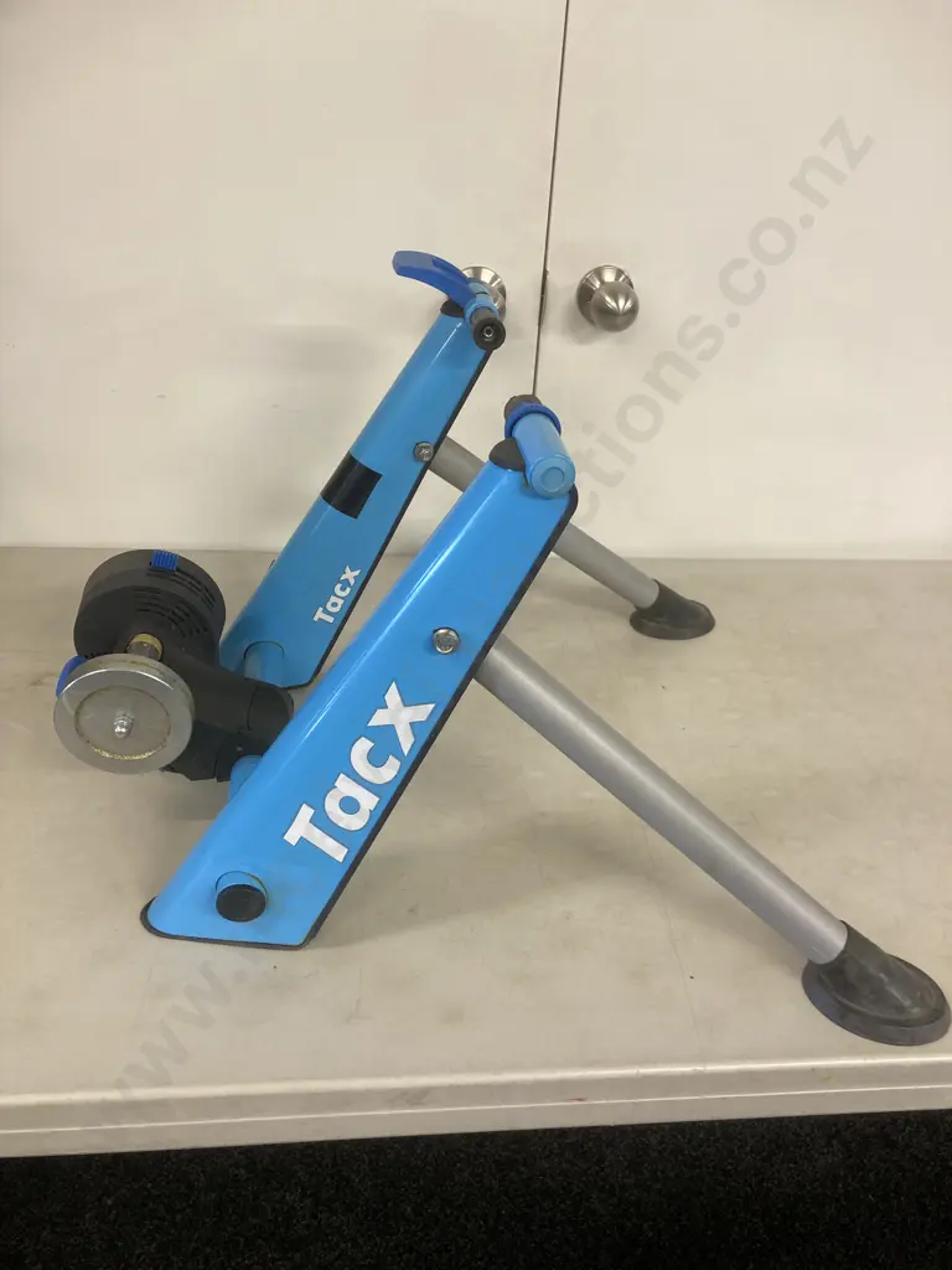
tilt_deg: -31.0
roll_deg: -4.3
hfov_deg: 49.7
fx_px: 1027
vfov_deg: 63.4
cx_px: 476
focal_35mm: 28
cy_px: 635
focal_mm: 3.99
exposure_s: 1/50
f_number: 1.8
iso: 64
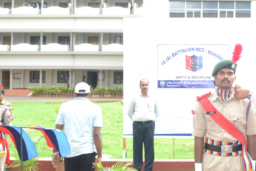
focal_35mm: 56
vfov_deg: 24.2
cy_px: 82
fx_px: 398
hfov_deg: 34.3
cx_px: 214
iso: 400
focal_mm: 18
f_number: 4
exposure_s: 1/100
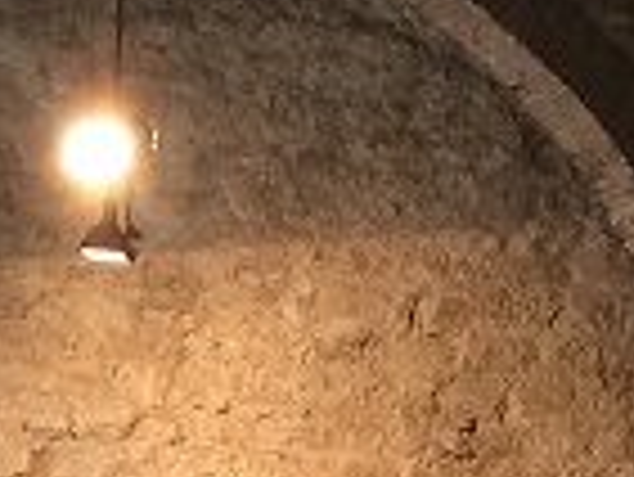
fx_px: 3080
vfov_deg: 8.6
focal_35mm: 168
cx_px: 279
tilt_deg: -0.8
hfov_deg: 11.8
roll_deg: +0.3
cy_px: 729
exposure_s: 1/33
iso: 64
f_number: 2.2
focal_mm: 4.15
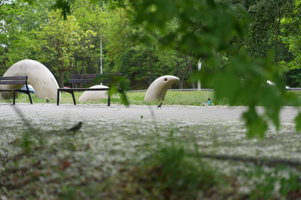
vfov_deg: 19.5
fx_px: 585
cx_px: 150
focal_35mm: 70
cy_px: 100
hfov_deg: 28.8
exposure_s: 1/640
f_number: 2
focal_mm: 70
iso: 100
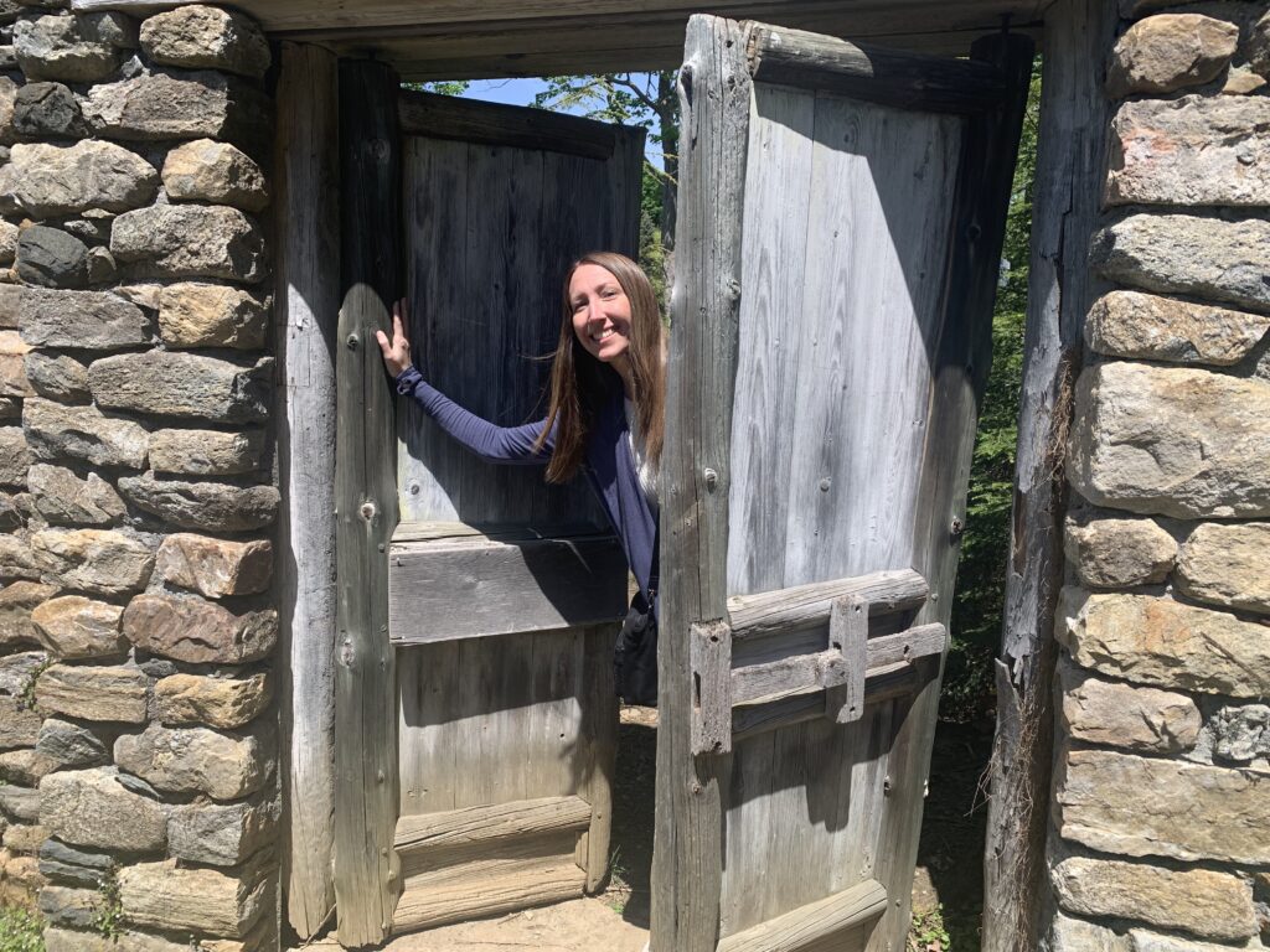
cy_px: 476
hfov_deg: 67.3
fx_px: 954
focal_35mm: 26
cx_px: 635
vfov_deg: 53.1
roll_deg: -0.7
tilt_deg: -7.0
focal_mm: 4.25
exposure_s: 1/1427
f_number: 1.8
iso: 25
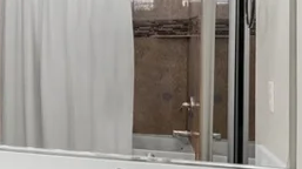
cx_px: -152
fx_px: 568
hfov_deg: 23.7
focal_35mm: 71
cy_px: 42
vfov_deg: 16.9
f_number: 8
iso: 320
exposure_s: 1/10
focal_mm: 17
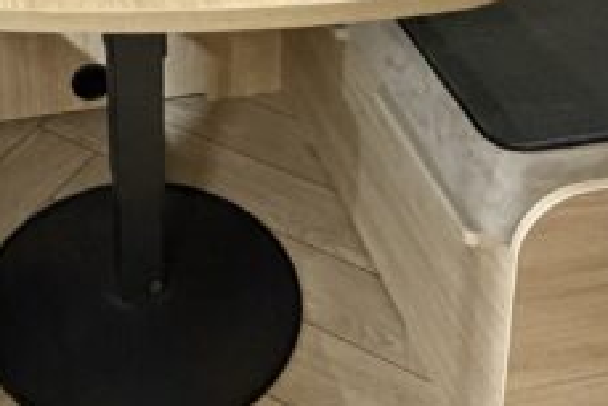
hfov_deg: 30.5
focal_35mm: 65
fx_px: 1098
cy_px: -268
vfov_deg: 17.8
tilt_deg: -16.9
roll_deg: +0.6
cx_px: 165
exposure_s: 1/50
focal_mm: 2.22
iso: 640
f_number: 2.2
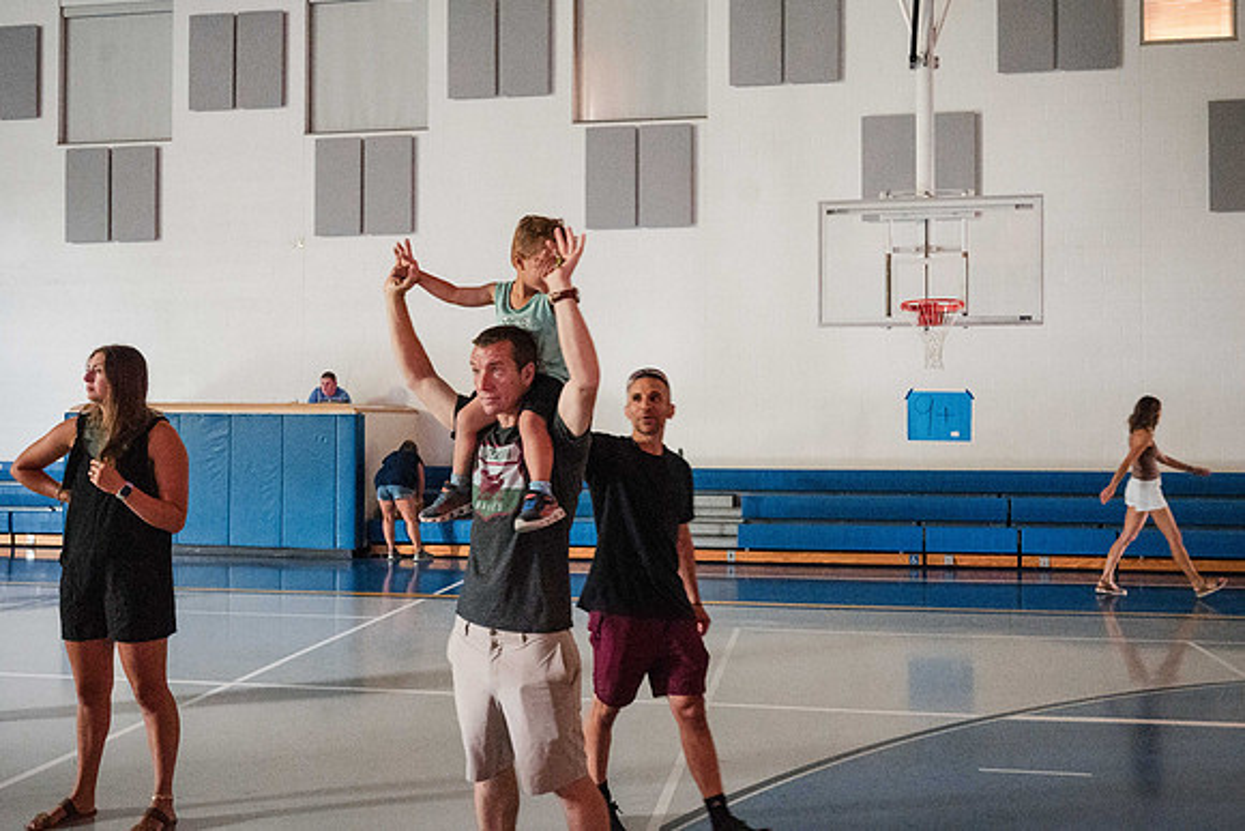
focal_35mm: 31
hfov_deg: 60.0
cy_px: 403
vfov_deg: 42.1
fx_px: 1078
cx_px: 633
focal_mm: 30
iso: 16000
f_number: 4
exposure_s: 1/60
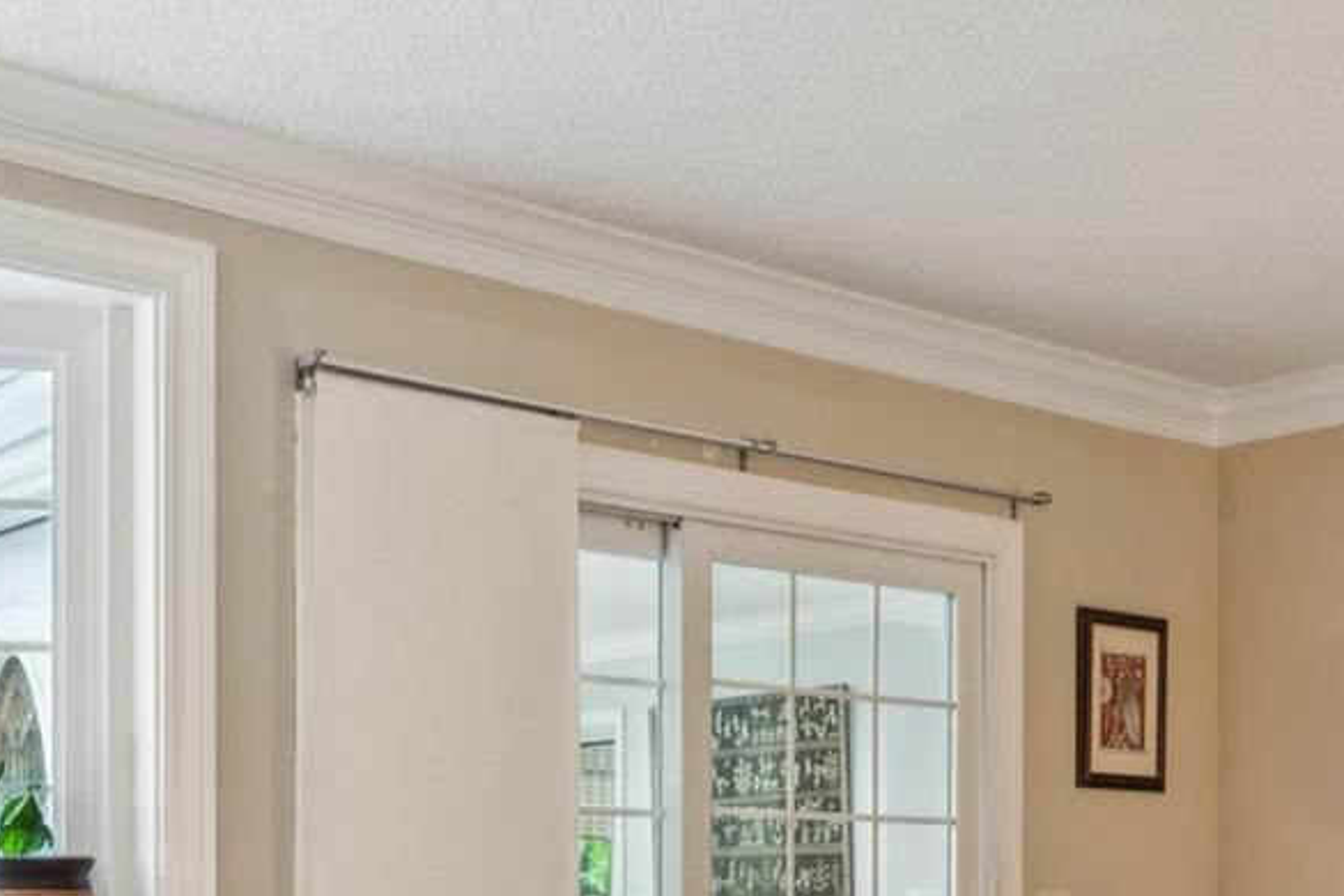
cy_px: 904
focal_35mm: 57
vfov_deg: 22.9
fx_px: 2117
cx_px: 538
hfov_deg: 35.1
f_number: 9
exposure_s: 1.3
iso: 100
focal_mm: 16.2
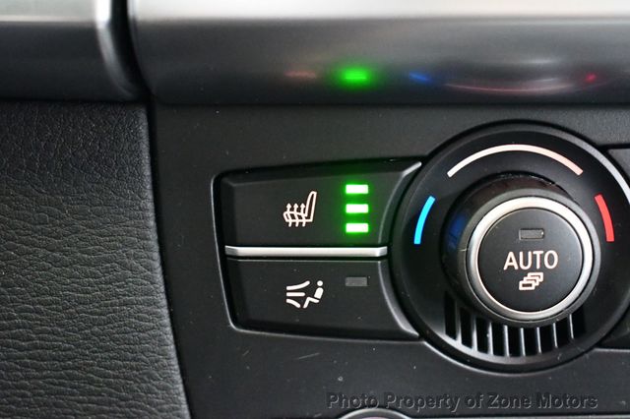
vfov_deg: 21.5
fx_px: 1102
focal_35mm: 63
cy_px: 210
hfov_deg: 31.9
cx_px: 315
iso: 12800
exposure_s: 1/25
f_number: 5
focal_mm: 42
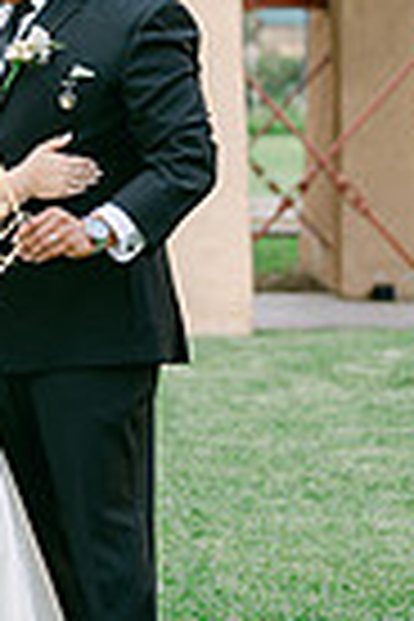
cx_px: -70
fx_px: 2812
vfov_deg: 12.5
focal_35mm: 163
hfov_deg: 8.3
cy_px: 104
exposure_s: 1/1250
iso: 280
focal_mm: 50
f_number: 1.8
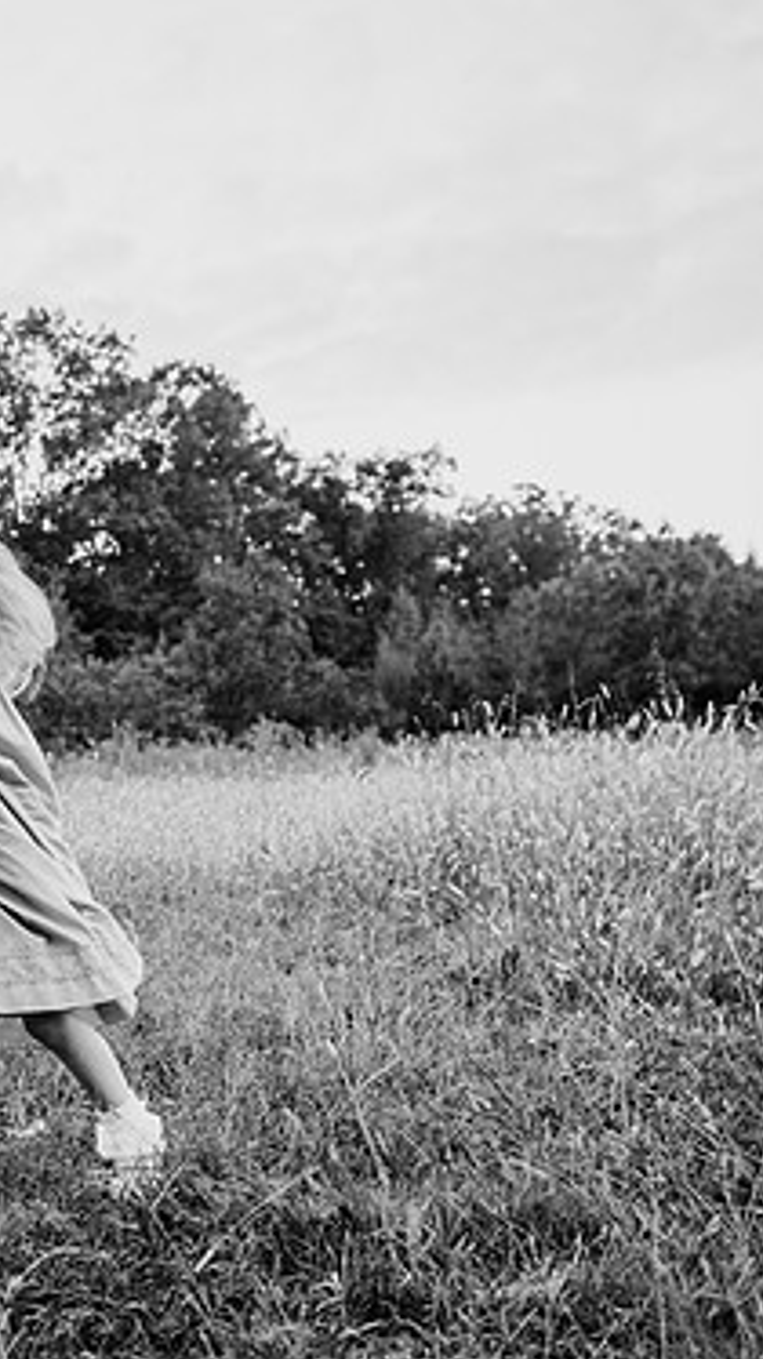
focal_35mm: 39
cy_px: 670
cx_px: -18
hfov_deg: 28.3
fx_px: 1405
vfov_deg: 51.6
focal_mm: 24
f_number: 2.8
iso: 500
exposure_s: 1/320
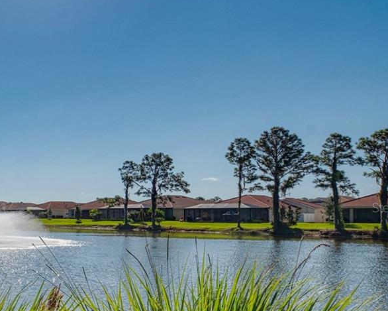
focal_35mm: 41
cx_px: -99
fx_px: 471
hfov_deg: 34.1
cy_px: 208
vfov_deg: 36.1
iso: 160
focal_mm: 16
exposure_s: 1/200
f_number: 7.1
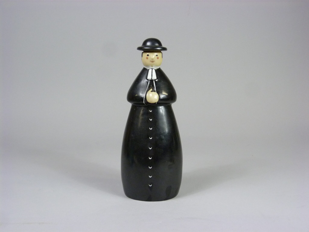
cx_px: 154
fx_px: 455
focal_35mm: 51
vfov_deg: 28.6
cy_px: 116
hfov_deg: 37.5
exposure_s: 1/50
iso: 400
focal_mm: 9.2
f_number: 3.2
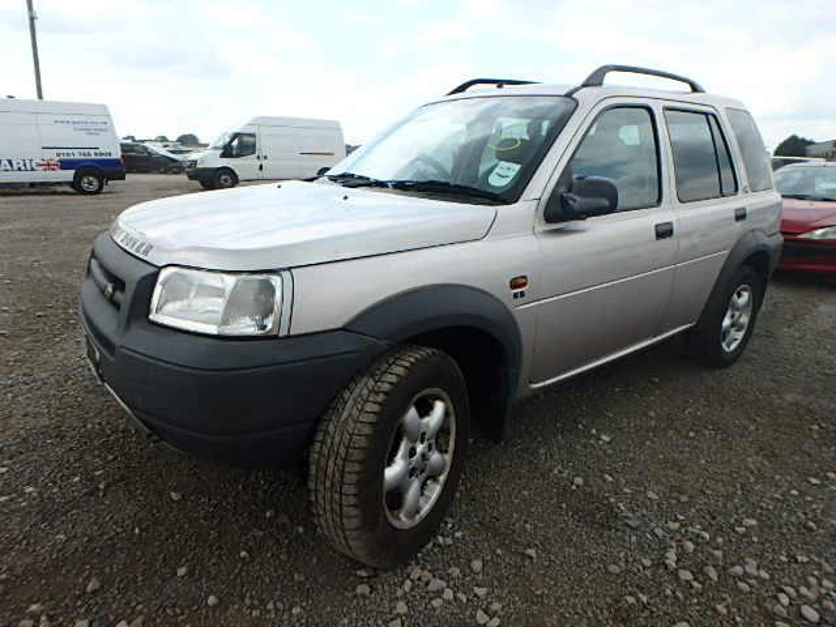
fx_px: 507
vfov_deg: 63.4
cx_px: 418
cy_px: 314
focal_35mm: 21
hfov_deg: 79.0
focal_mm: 3.7
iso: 125
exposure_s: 1/640
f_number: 3.5
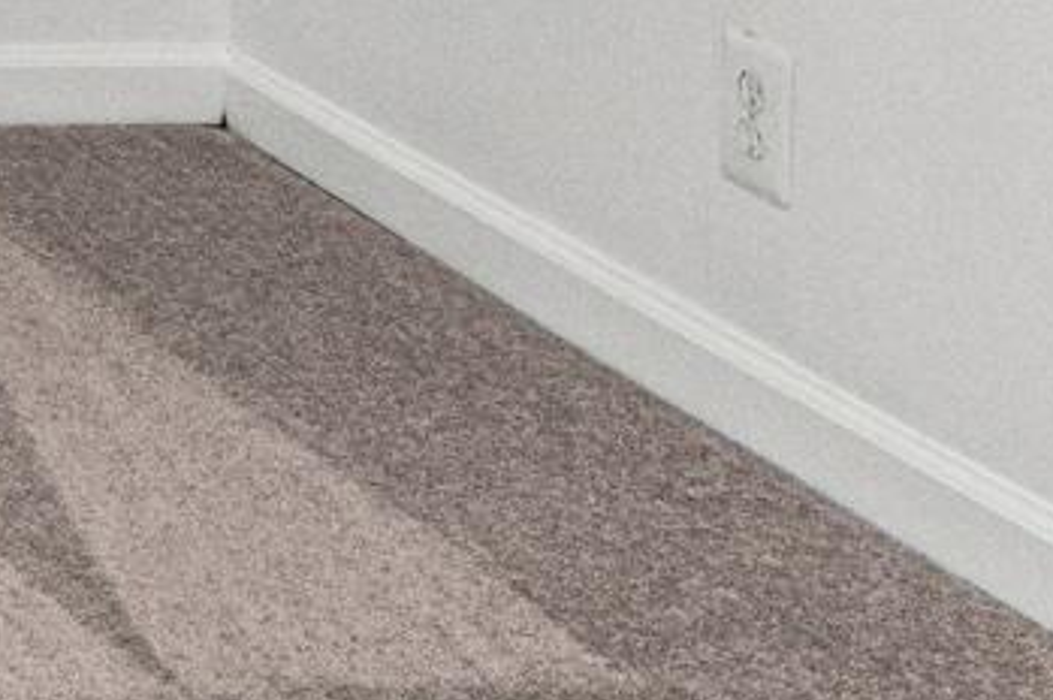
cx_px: -1198
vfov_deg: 12.7
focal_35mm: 94
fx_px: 2747
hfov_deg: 15.8
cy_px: -700
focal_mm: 16
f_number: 8
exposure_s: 1/13
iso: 5000
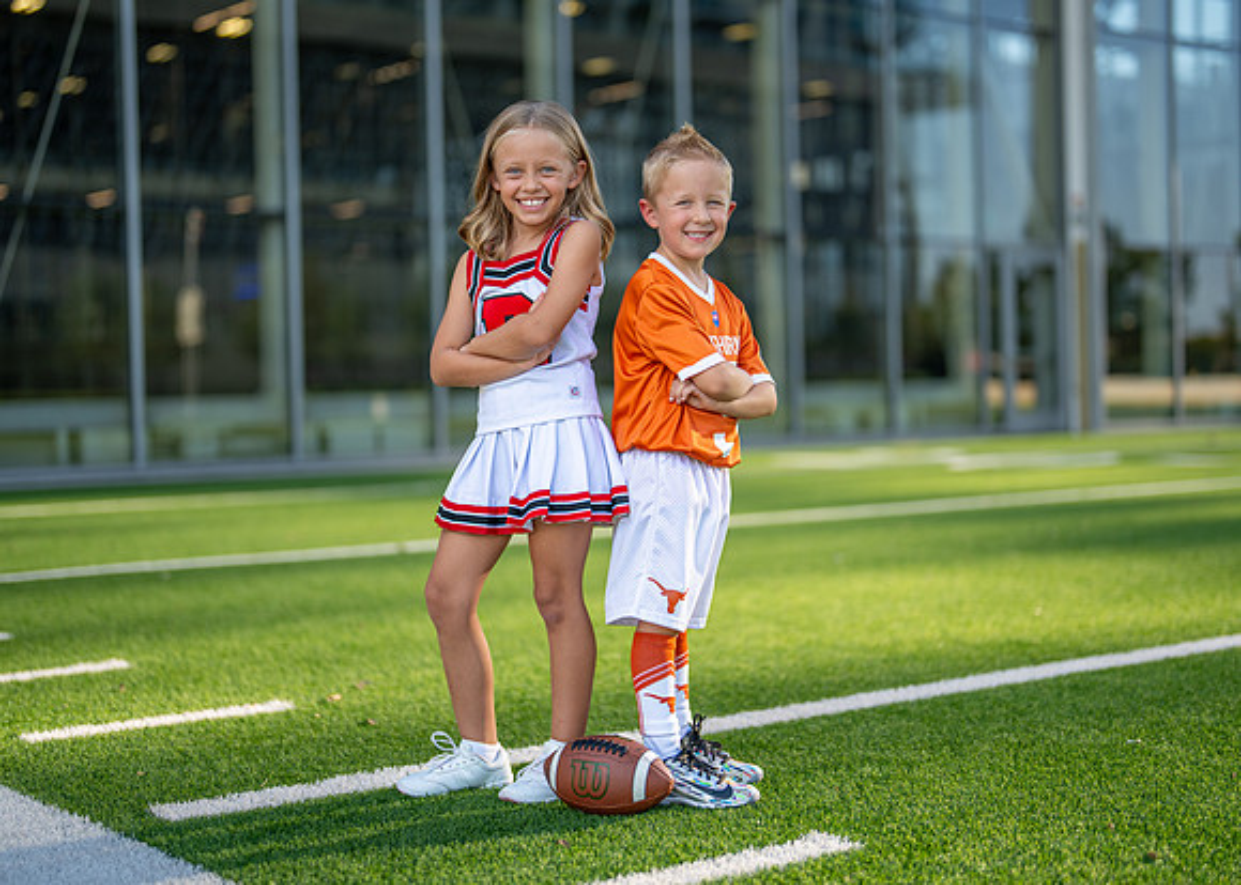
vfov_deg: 25.2
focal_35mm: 56
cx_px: 641
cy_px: 430
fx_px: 1984
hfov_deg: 34.7
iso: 100
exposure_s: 1/2500
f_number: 1.2
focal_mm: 50
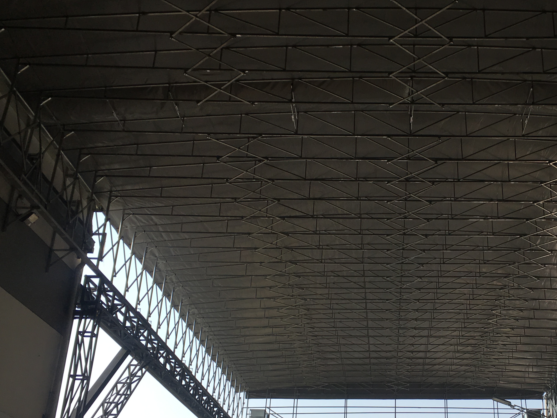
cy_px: 253
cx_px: 404
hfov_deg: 39.6
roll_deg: -0.5
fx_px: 756
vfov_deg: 30.8
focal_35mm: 47
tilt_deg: +22.9
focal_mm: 4.15
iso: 25
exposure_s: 1/1131
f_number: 2.2
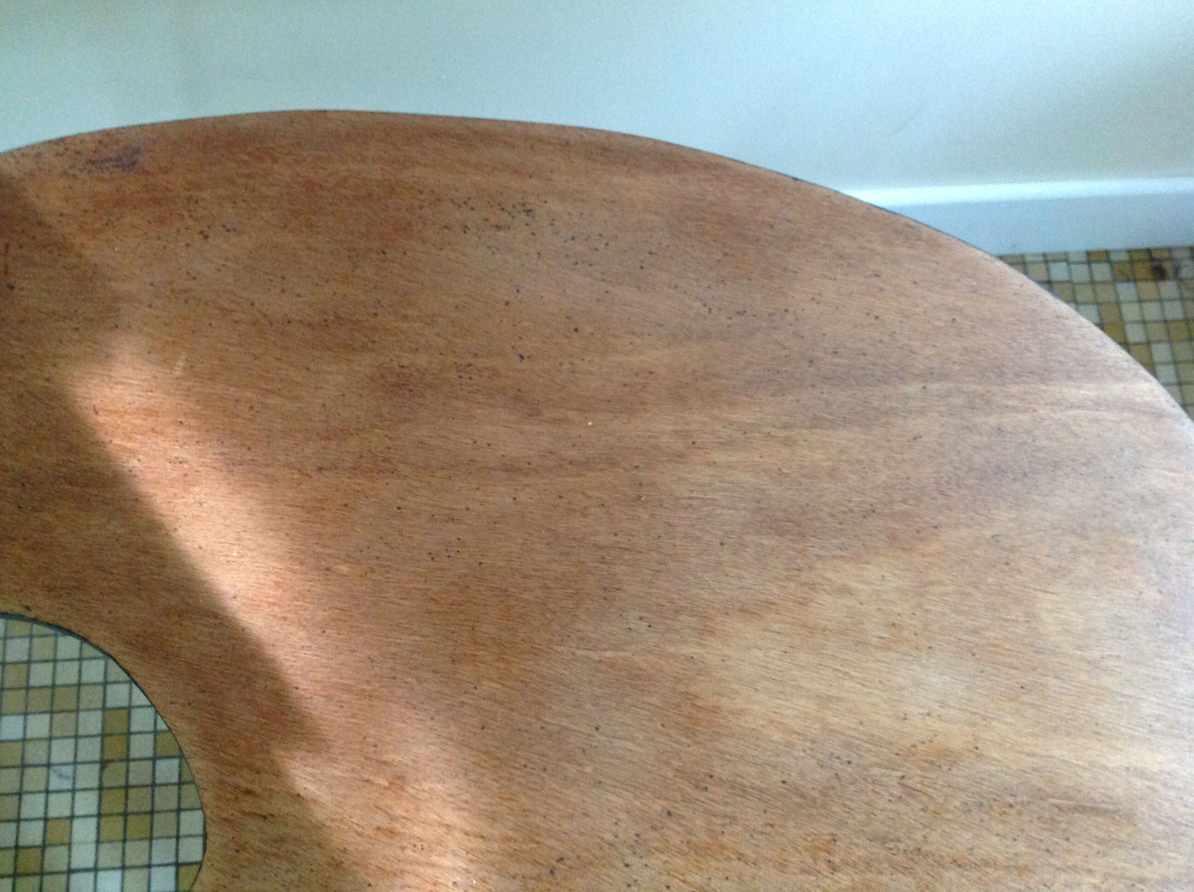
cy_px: 446
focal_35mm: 35
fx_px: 1205
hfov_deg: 52.7
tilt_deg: -73.5
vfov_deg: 40.6
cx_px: 597
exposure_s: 1/15
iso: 400
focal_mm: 4.28
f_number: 2.4
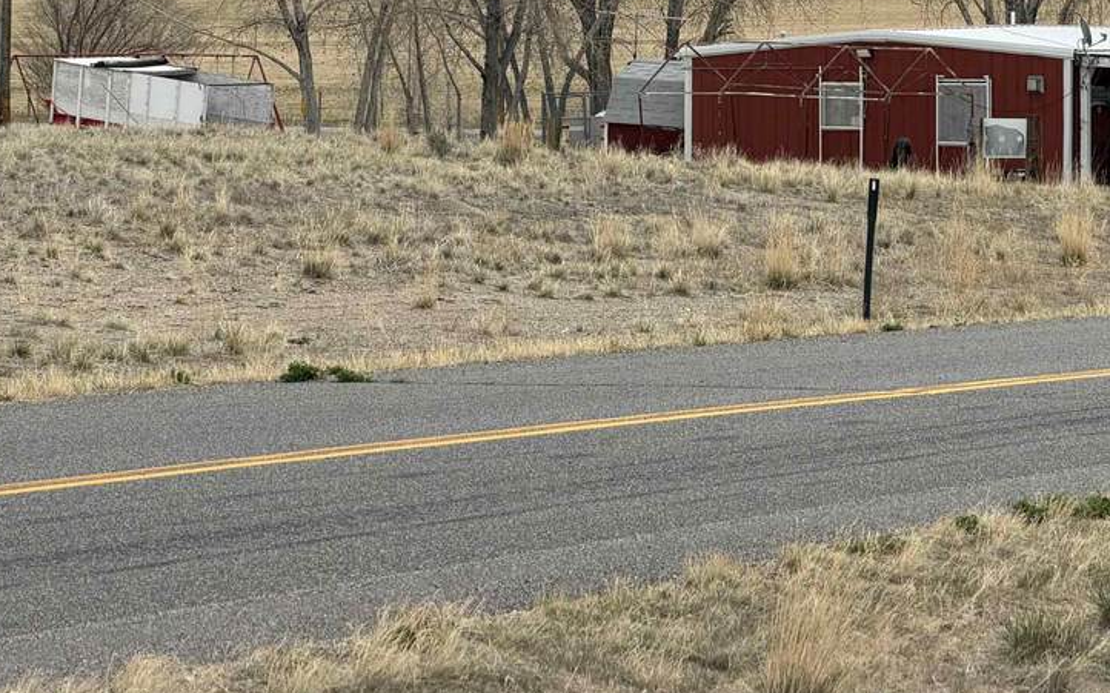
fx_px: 5686
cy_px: -25
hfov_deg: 11.1
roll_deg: +0.0
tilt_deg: +0.0
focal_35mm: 188
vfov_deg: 6.9
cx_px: 718
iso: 25
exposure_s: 1/638
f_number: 2.8
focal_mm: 16.89
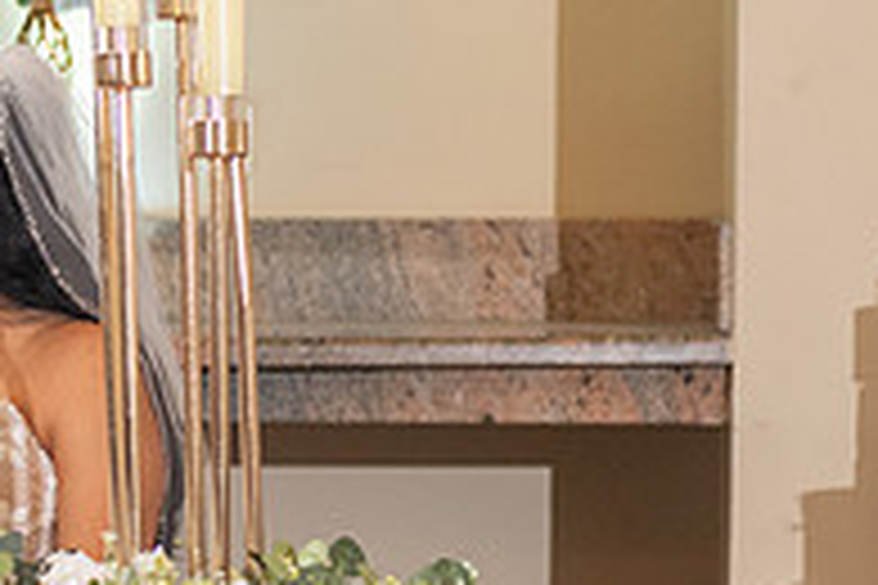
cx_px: -422
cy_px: 458
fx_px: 7609
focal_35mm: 312
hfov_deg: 6.5
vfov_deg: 4.4
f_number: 4
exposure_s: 1/160
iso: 800
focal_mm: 70
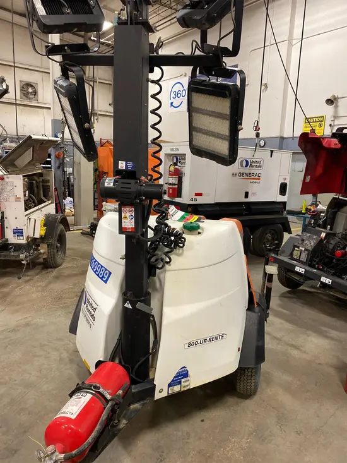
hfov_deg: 53.1
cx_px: 174
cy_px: 232
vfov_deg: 67.3
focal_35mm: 26
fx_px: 347
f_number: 1.8
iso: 200
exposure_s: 1/60
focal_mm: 4.25
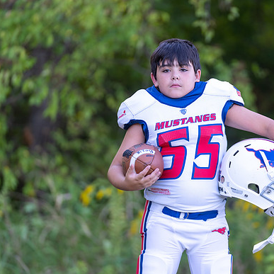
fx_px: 1997
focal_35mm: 223
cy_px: 127
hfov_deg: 7.8
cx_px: 169
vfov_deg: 7.8
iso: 250
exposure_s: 1/320
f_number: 2.8
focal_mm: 146
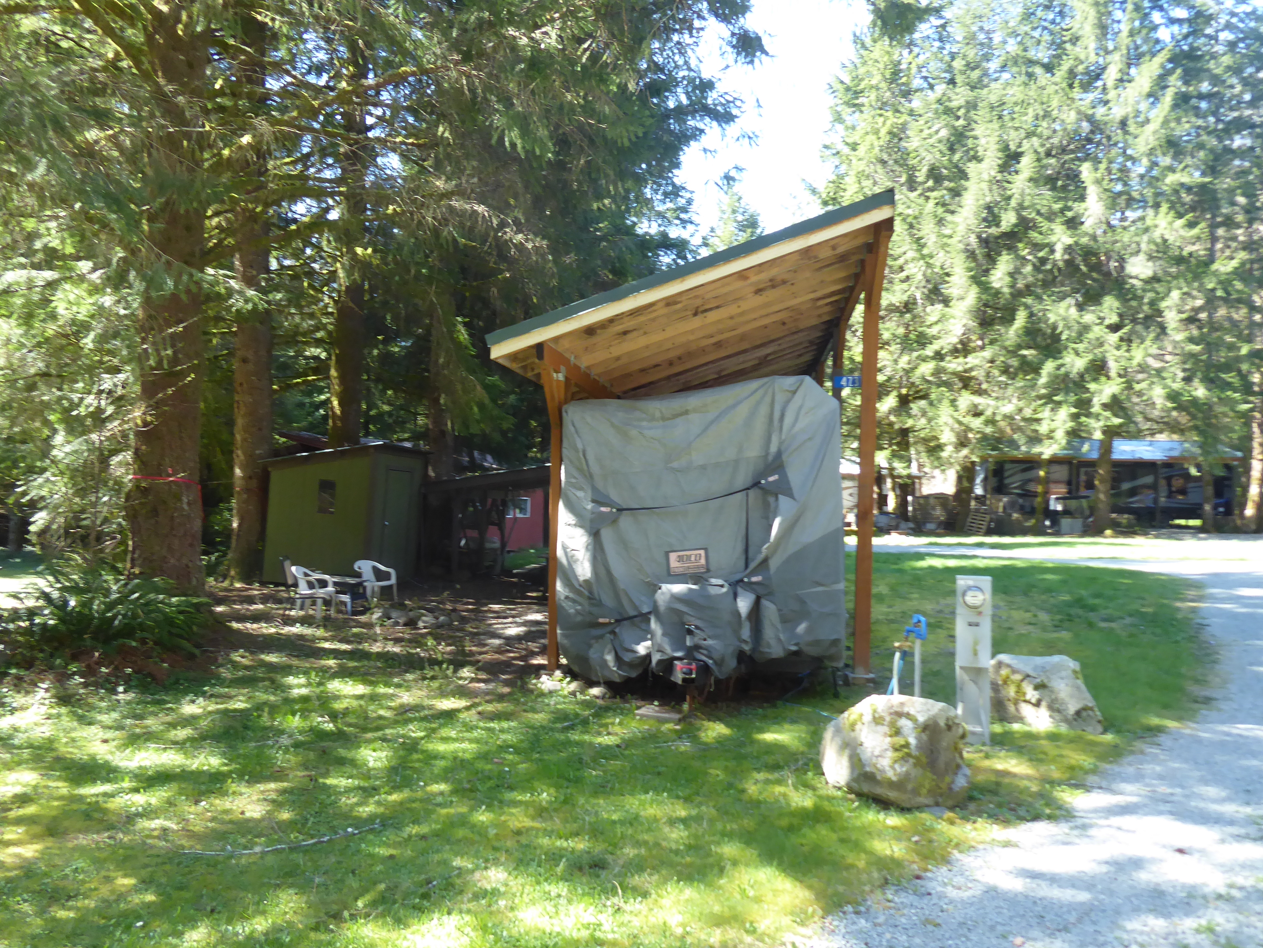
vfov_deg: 53.1
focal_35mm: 26
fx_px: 949
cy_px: 492
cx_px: 612
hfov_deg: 67.3
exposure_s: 1/125
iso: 200
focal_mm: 4.3
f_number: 3.3
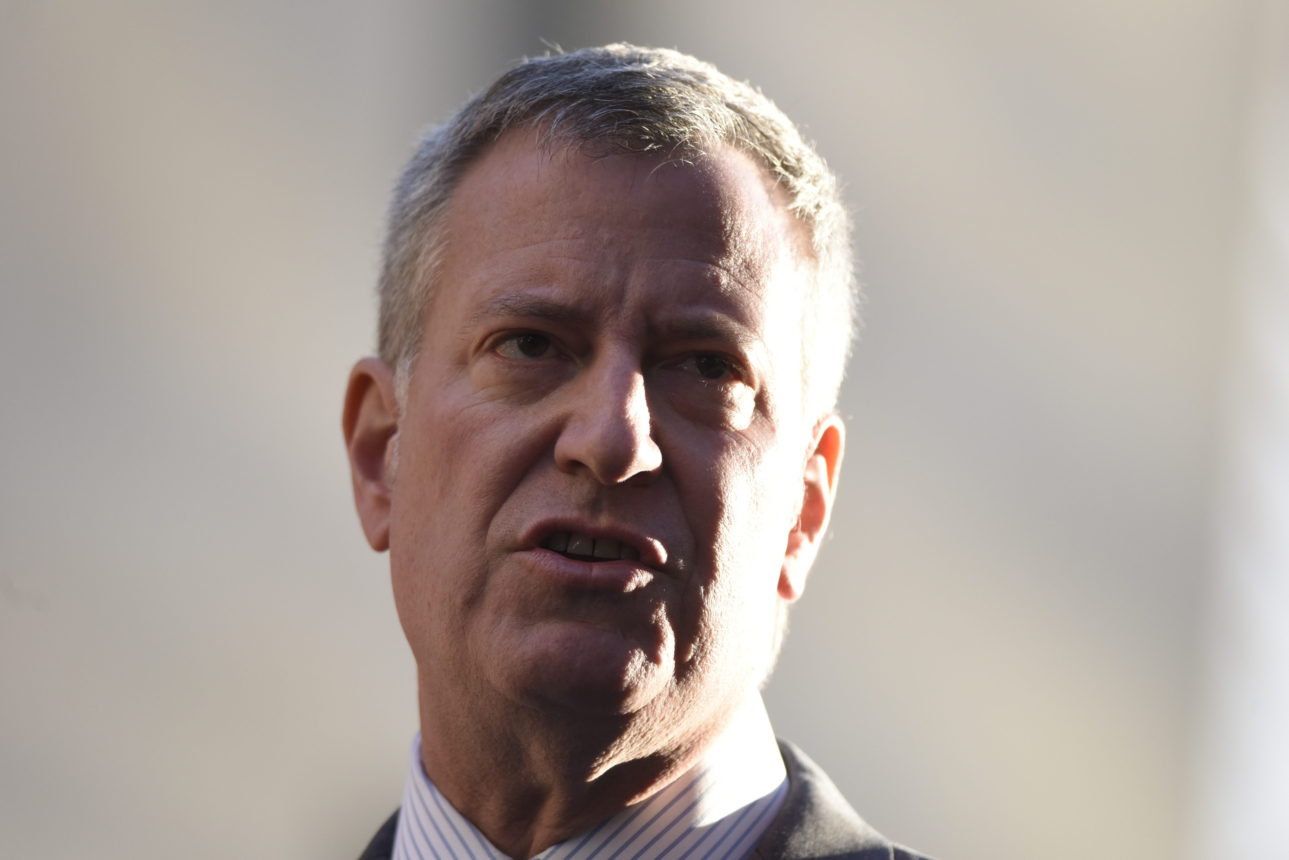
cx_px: 644
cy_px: 430
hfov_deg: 6.9
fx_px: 10740
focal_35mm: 300
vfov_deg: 4.6
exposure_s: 1/1250
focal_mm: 300
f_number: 5
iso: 1250
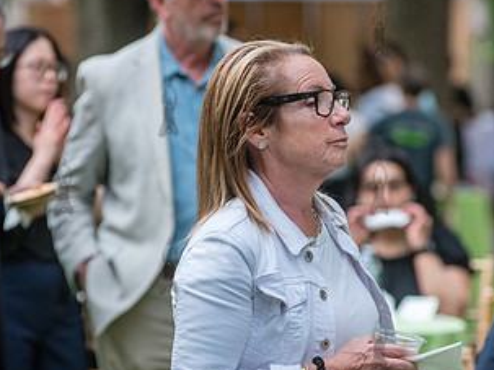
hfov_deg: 6.3
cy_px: 187
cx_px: 378
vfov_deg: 4.7
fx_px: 4479
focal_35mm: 314
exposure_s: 1/640
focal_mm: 170
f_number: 5
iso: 2000
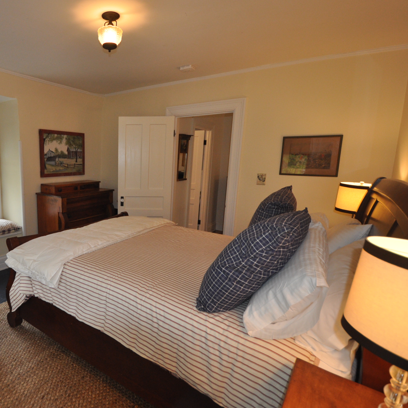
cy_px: 201
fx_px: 267
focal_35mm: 20
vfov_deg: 74.8
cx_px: 106
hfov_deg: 70.2
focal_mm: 10
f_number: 3.5
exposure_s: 1/125
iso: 720
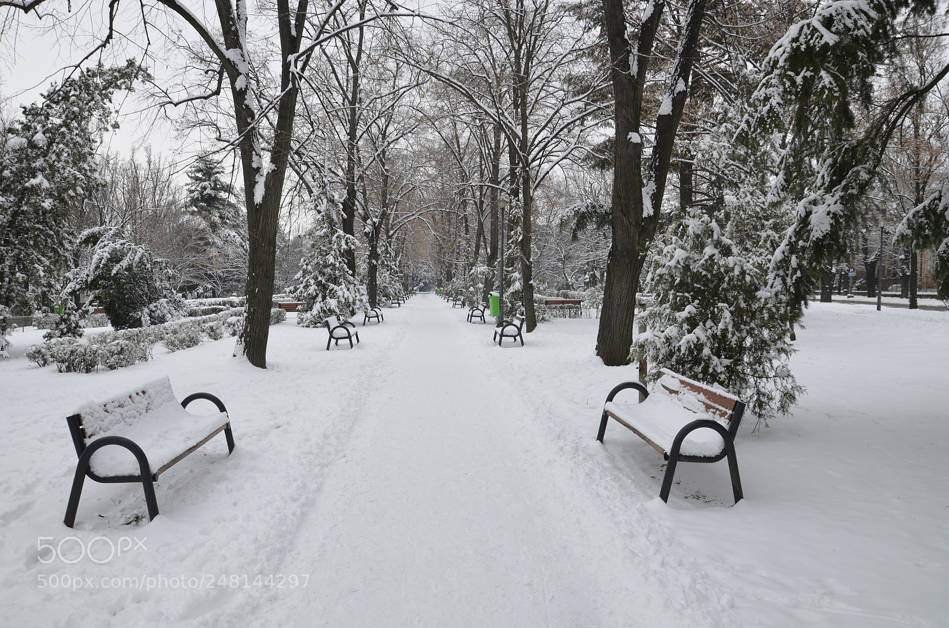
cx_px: 474
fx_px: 710
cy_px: 314
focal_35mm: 27
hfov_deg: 67.5
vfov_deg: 47.7
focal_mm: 18
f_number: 8
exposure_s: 1/250
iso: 180
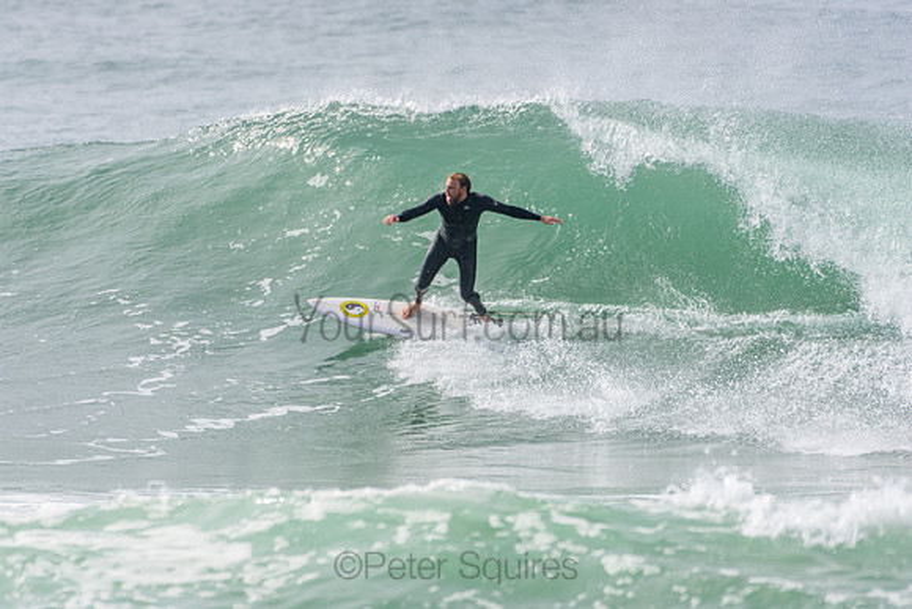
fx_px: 19004
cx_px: 456
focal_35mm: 750
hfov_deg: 2.7
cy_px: 304
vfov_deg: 1.8
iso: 320
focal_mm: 500
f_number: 5.6
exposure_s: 1/2000
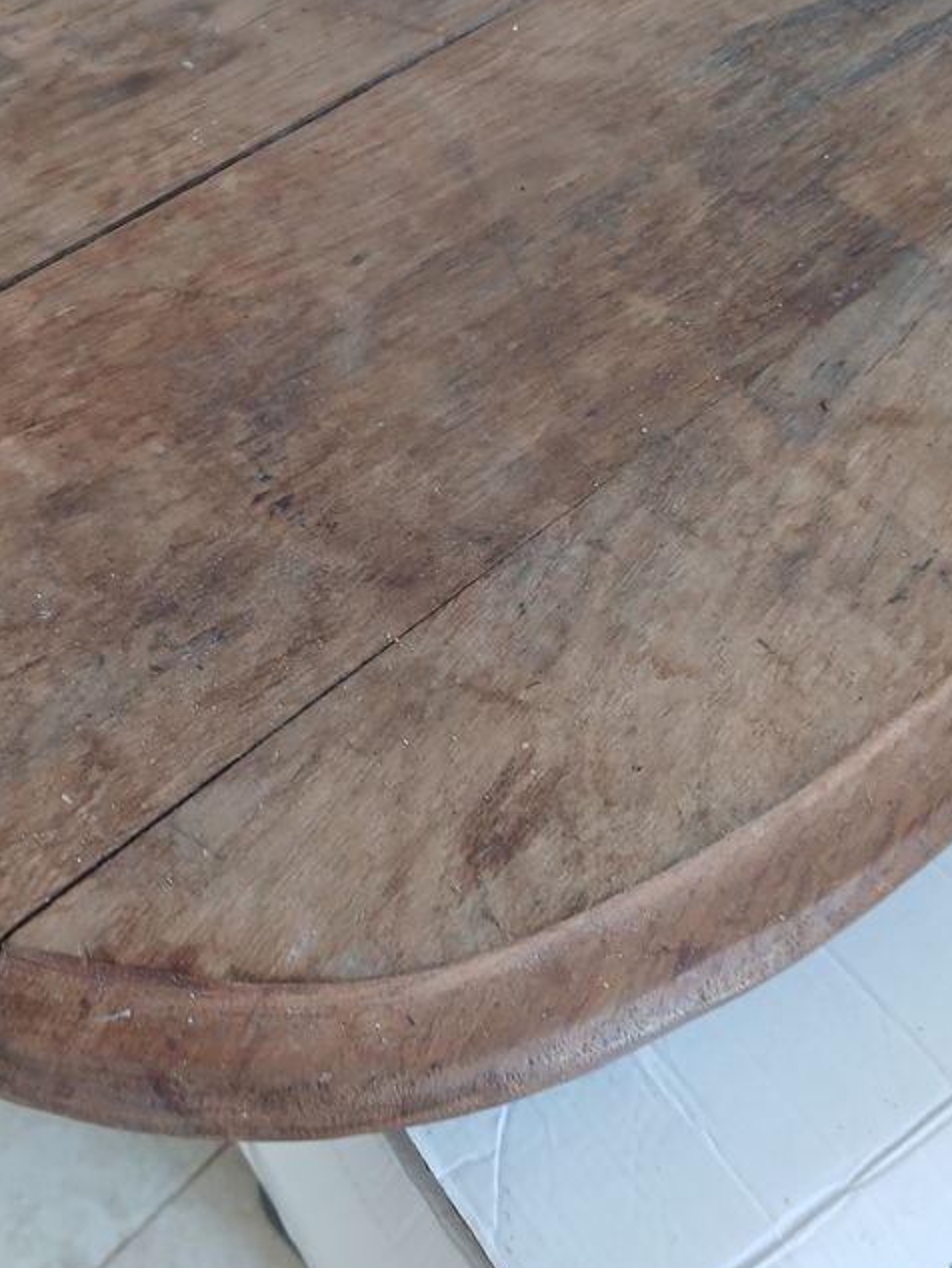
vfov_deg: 45.7
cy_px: 604
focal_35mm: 41
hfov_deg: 34.9
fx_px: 1502
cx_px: 326
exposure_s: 1/50
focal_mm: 3.98
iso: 160
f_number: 1.8
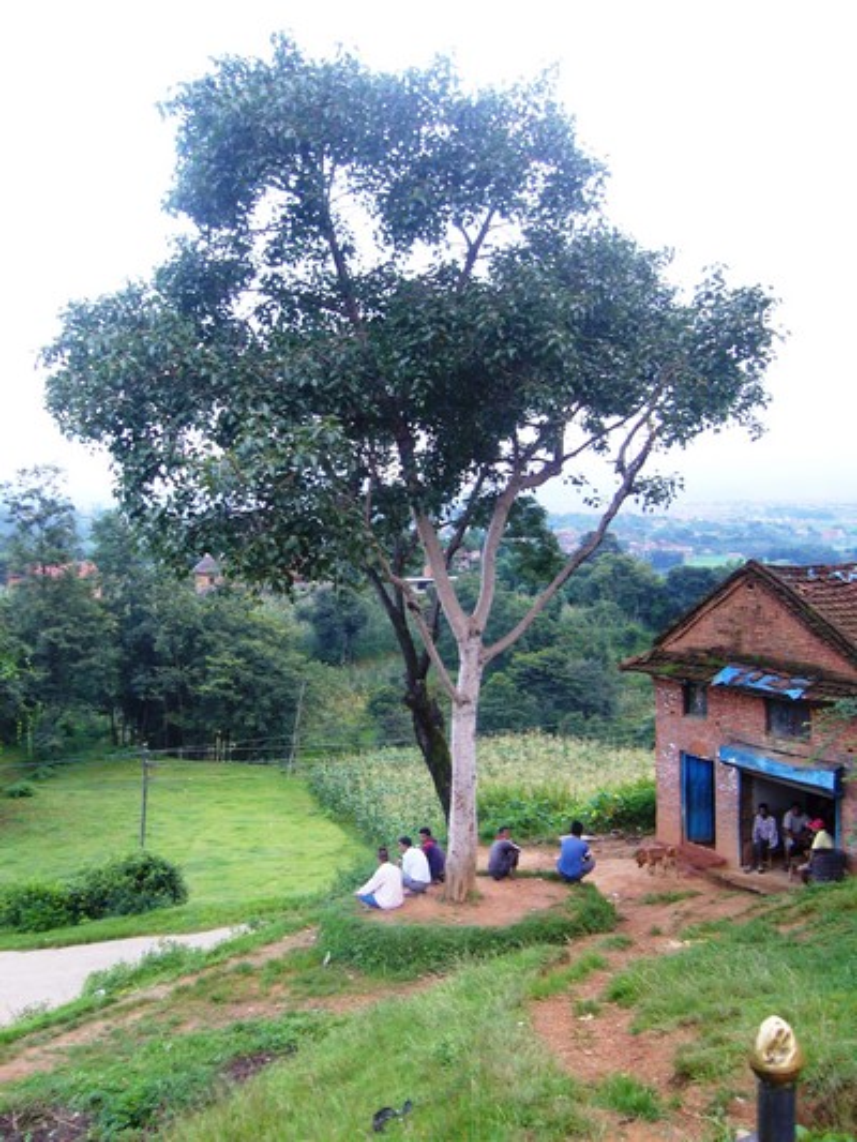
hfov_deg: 40.7
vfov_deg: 52.6
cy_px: 571
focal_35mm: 35
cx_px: 428
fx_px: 1155
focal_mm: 5.8
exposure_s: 1/25
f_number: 2.8
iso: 100
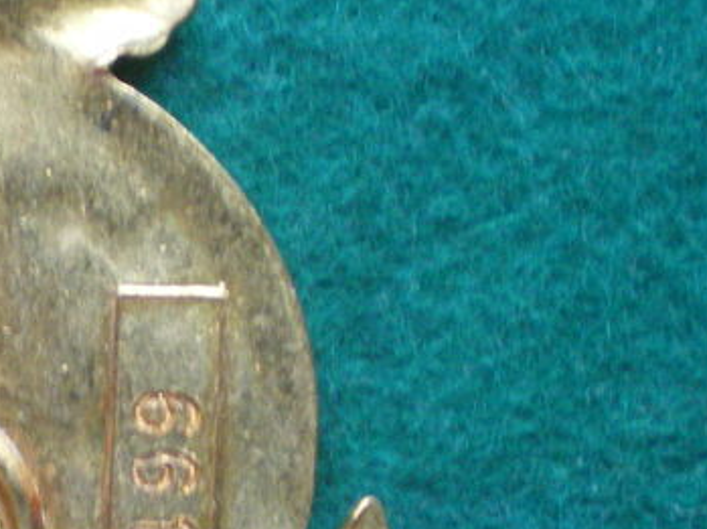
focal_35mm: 109
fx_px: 2224
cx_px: -199
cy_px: 515
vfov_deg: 13.4
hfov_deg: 17.1
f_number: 3.1
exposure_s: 1/25
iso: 400
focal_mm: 6.3
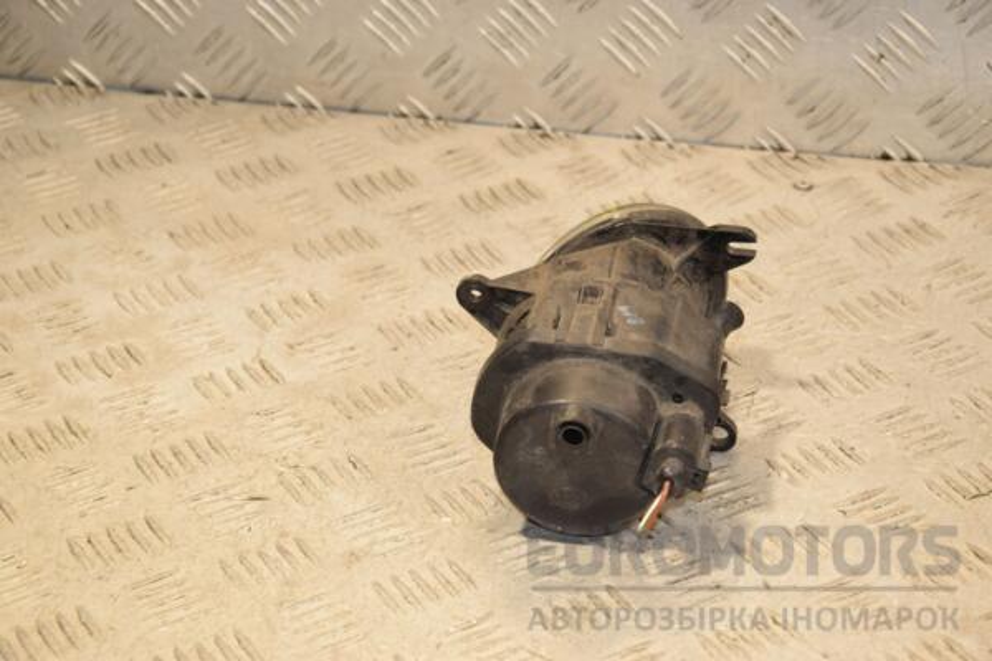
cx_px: 496
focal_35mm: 105
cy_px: 330
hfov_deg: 19.5
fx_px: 2893
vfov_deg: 13.0
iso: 800
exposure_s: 1/200
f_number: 7.1
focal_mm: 70
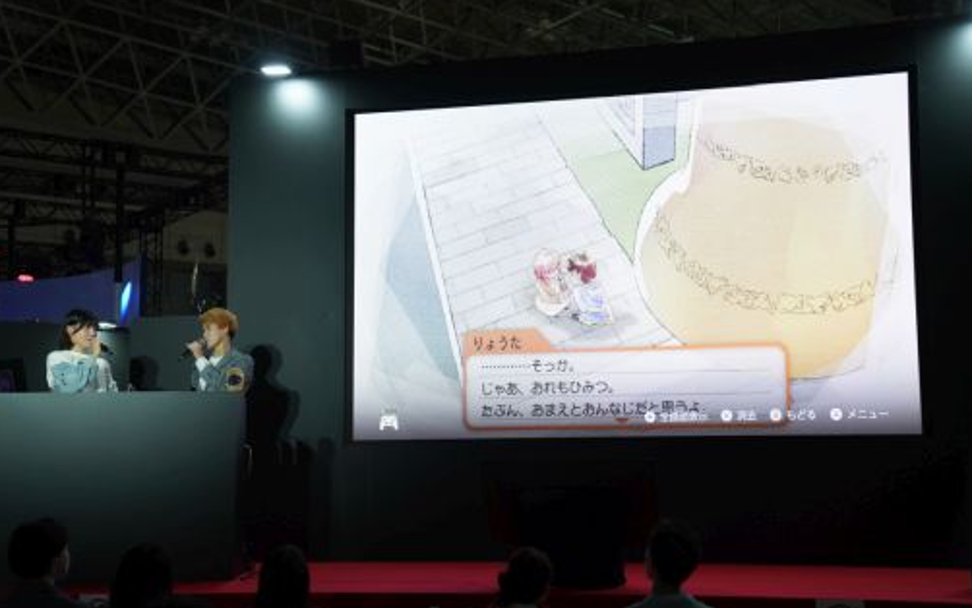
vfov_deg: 24.4
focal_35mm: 53
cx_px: 488
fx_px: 1404
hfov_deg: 38.2
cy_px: 315
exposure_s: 1/125
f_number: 2.8
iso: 320
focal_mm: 51
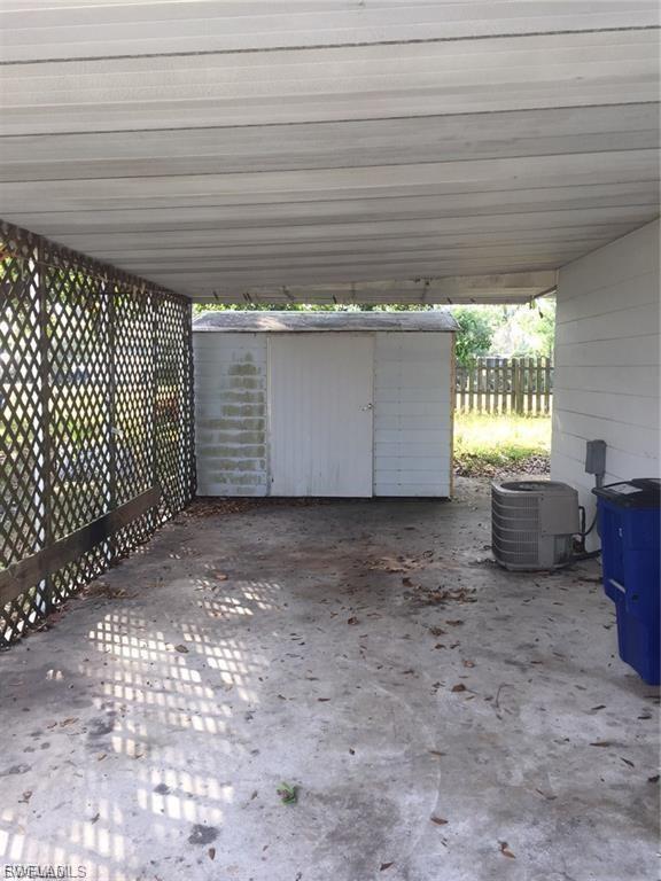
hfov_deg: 48.2
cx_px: 330
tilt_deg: -2.6
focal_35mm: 29
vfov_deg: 61.7
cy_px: 440
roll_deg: -1.1
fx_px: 738
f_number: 2.2
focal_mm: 4.15
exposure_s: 1/120
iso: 32
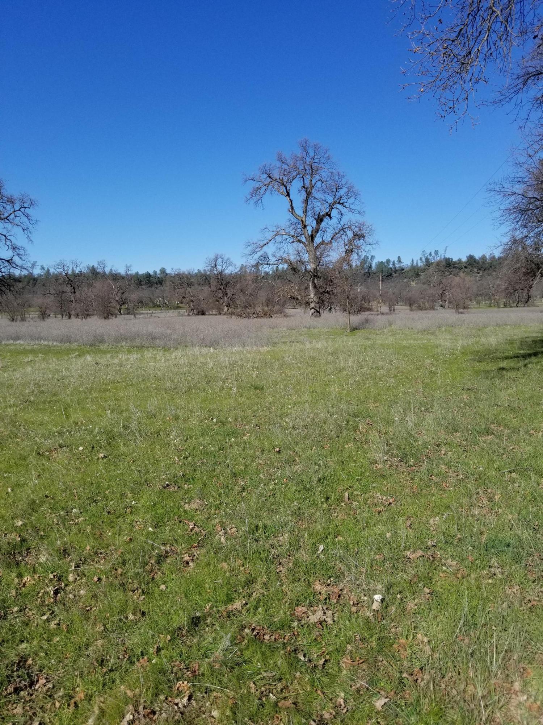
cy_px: 362
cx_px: 272
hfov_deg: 53.1
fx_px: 544
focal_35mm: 26
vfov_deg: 67.3
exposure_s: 1/3168
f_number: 1.7
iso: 50
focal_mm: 4.25
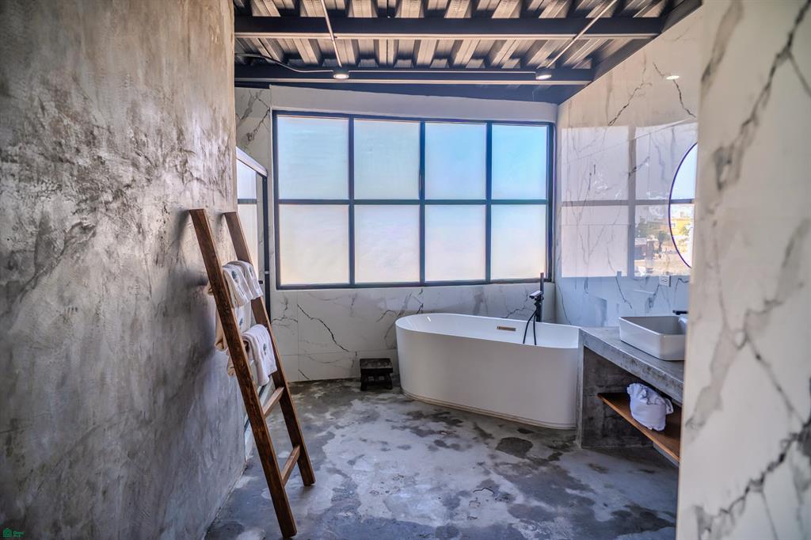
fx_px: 450
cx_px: 406
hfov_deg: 84.0
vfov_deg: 61.9
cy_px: 270
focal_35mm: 20
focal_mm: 20
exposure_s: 1/350
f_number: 3.5
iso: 80
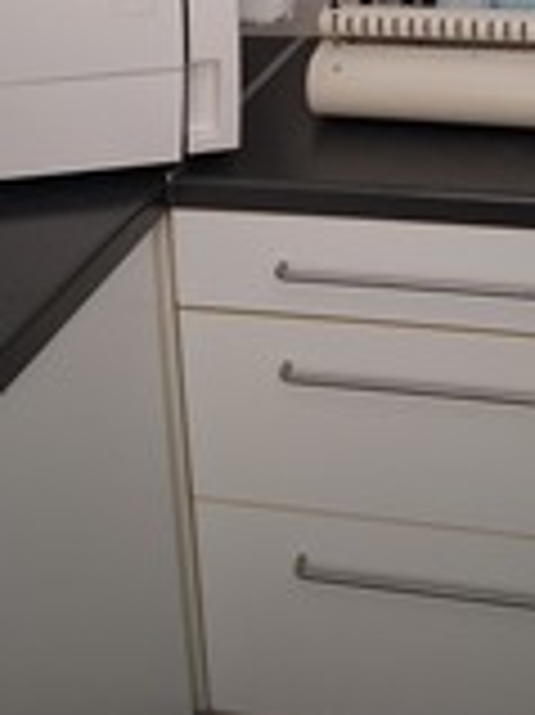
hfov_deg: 25.9
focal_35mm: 56
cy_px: -2
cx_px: 364
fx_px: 1156
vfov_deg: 31.7
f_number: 1.8
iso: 640
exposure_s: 1/25
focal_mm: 5.54
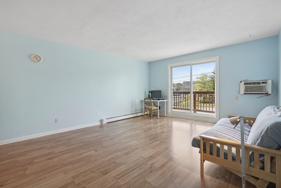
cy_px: 94
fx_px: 125
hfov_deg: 96.7
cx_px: 140
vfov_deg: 73.8
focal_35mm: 16
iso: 320
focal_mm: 16
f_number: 8
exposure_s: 1/30
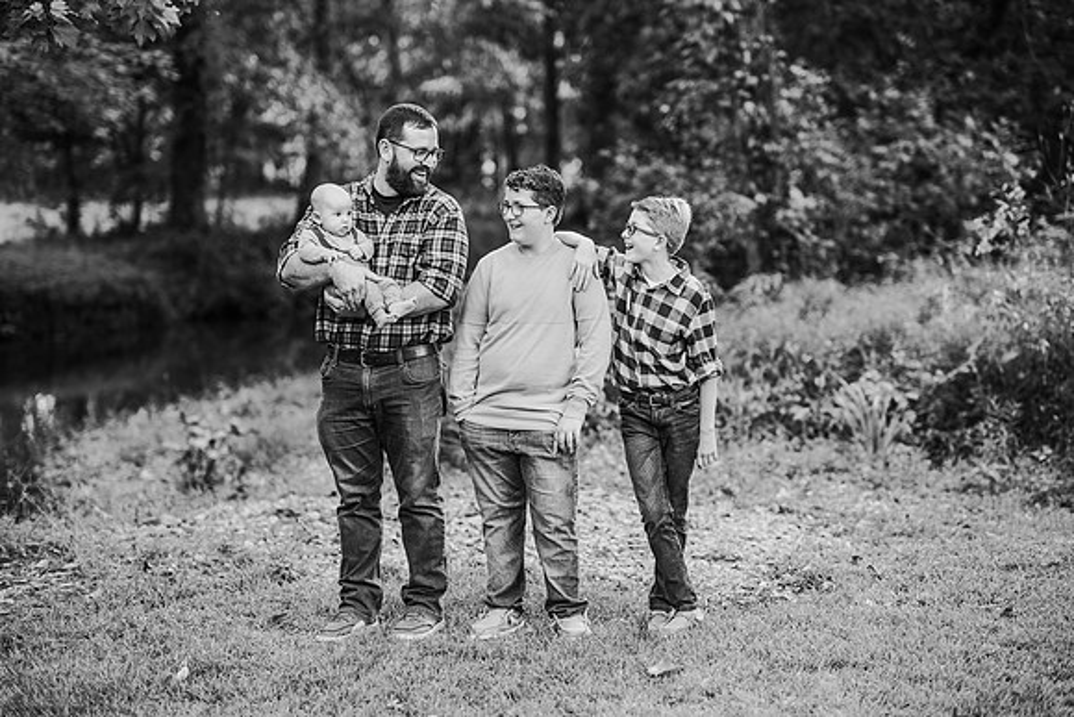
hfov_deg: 23.9
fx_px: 2536
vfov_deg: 16.1
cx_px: 537
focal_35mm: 85
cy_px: 358
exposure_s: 1/200
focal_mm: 85
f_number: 2.2
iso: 200
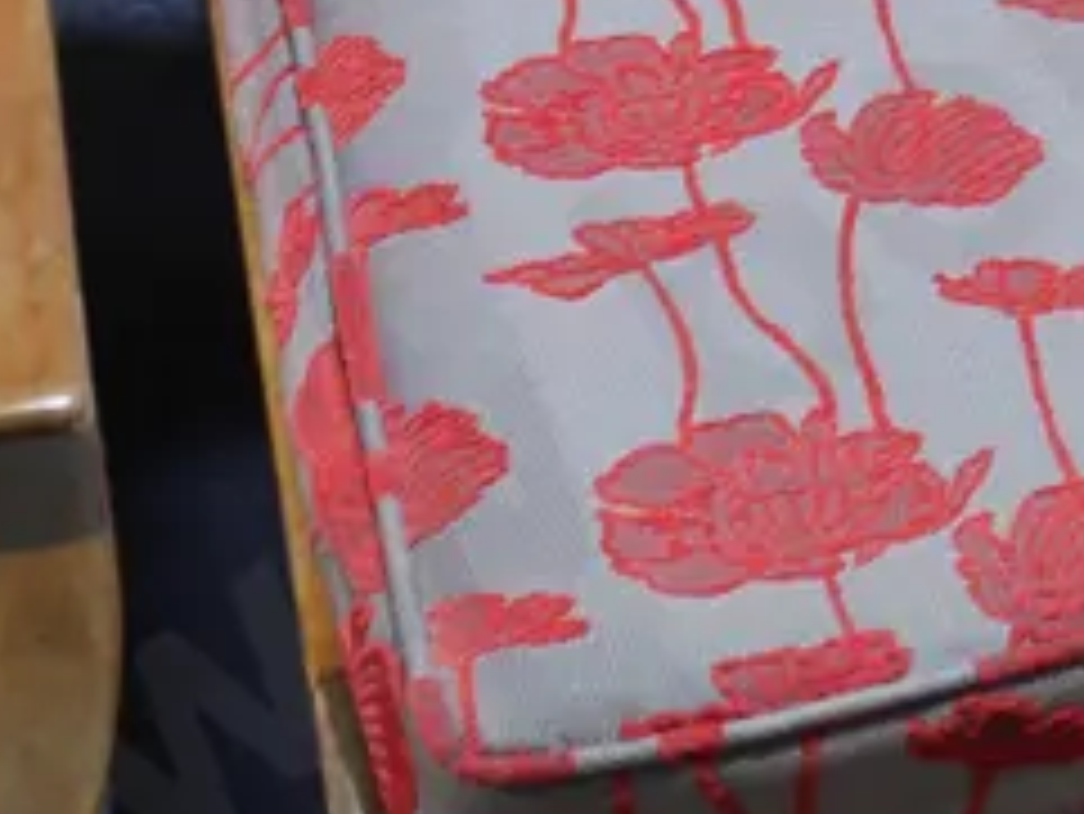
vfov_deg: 11.9
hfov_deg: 15.2
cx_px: 1664
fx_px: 3728
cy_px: -376
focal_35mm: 119
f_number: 4
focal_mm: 14
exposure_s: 1/60
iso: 800
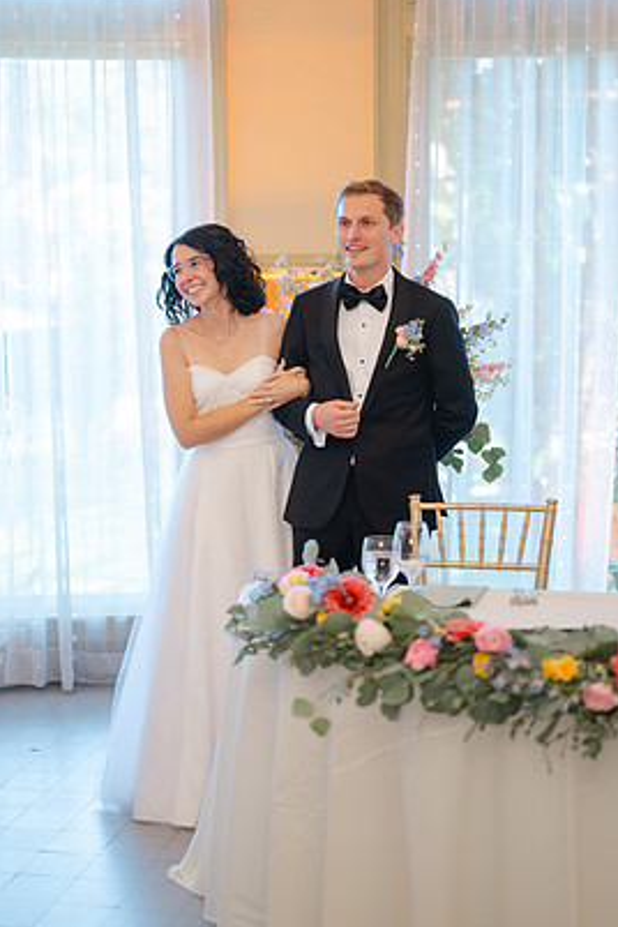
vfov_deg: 35.6
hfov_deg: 24.2
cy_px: 431
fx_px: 1442
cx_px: 286
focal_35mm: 56
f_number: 1.8
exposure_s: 1/100
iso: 320
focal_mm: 50
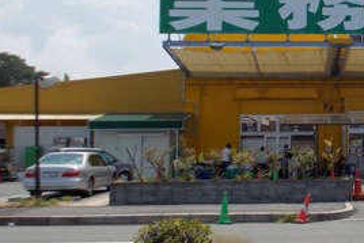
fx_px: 607
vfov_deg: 22.6
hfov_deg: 31.3
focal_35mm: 60
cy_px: 91
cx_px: 348
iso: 80
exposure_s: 1/1250
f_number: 3.3
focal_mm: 4.1
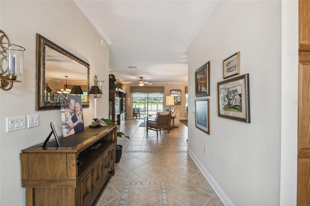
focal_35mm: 15
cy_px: 103
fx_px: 129
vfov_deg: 77.3
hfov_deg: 100.4
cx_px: 155
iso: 100
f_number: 7.1
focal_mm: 10
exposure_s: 1/13
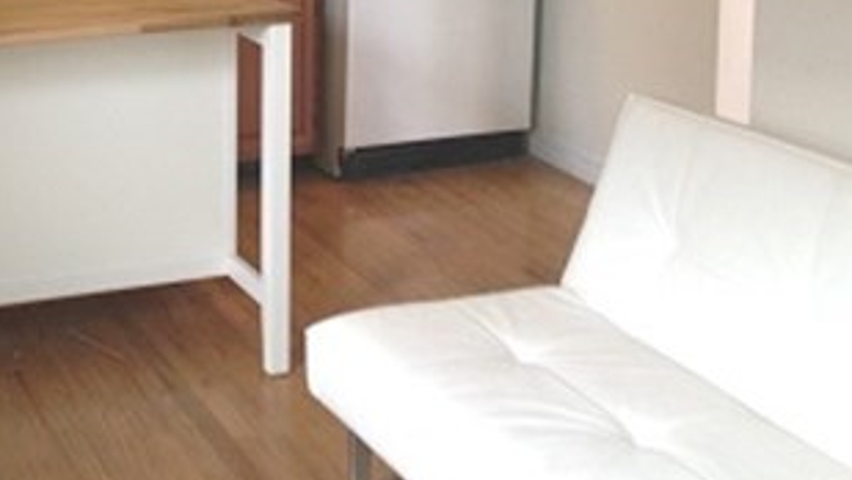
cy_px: -28
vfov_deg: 15.9
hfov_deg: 28.1
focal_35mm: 74
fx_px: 1672
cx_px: 200
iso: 100
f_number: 2.4
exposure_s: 1/20
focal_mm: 4.28
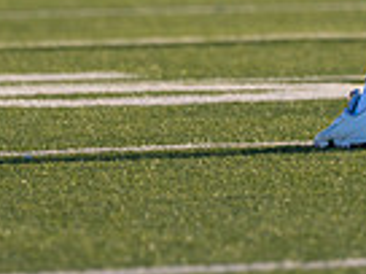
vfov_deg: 2.0
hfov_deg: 2.6
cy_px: -260
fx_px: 7983
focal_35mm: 755
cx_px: 507
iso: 320
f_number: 2.8
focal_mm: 140
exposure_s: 1/3200
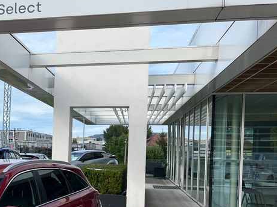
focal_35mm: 58
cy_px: 156
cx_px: -16
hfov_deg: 30.3
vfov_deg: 24.9
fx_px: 464
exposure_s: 1/2309
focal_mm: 5.1
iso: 50
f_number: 1.6
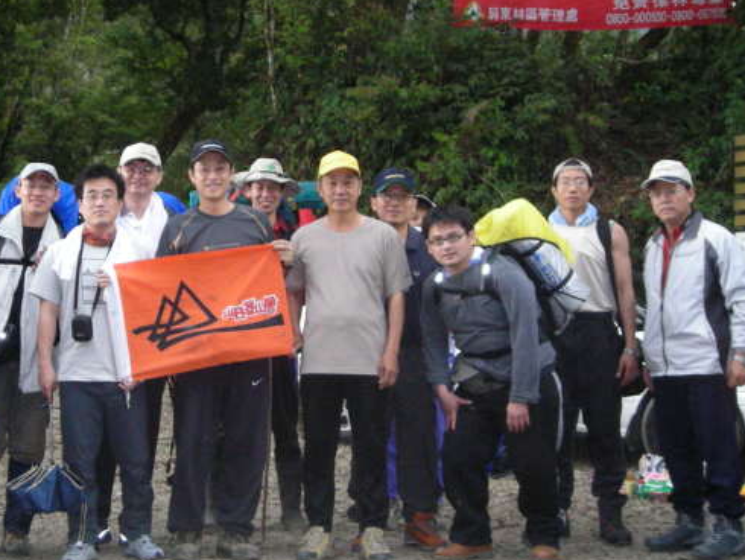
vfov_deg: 23.7
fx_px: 1335
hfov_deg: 30.8
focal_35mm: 62
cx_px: 225
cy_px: 245
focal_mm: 6.3
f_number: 3.2
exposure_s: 1/60
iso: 305
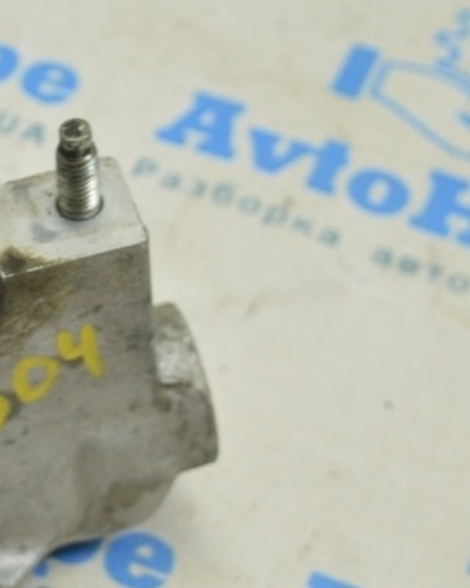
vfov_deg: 12.7
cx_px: -226
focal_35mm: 152
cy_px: 425
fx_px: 2645
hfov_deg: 9.9
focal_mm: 42
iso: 400
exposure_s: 1/20
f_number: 5.6
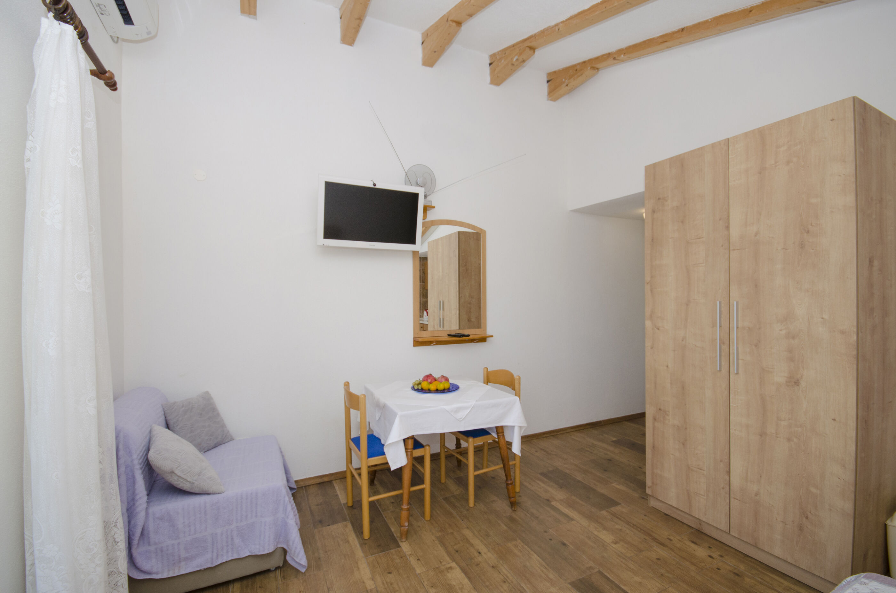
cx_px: 448
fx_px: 373
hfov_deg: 100.5
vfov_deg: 77.1
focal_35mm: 15
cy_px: 296
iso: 250
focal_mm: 10
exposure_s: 1/200
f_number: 8
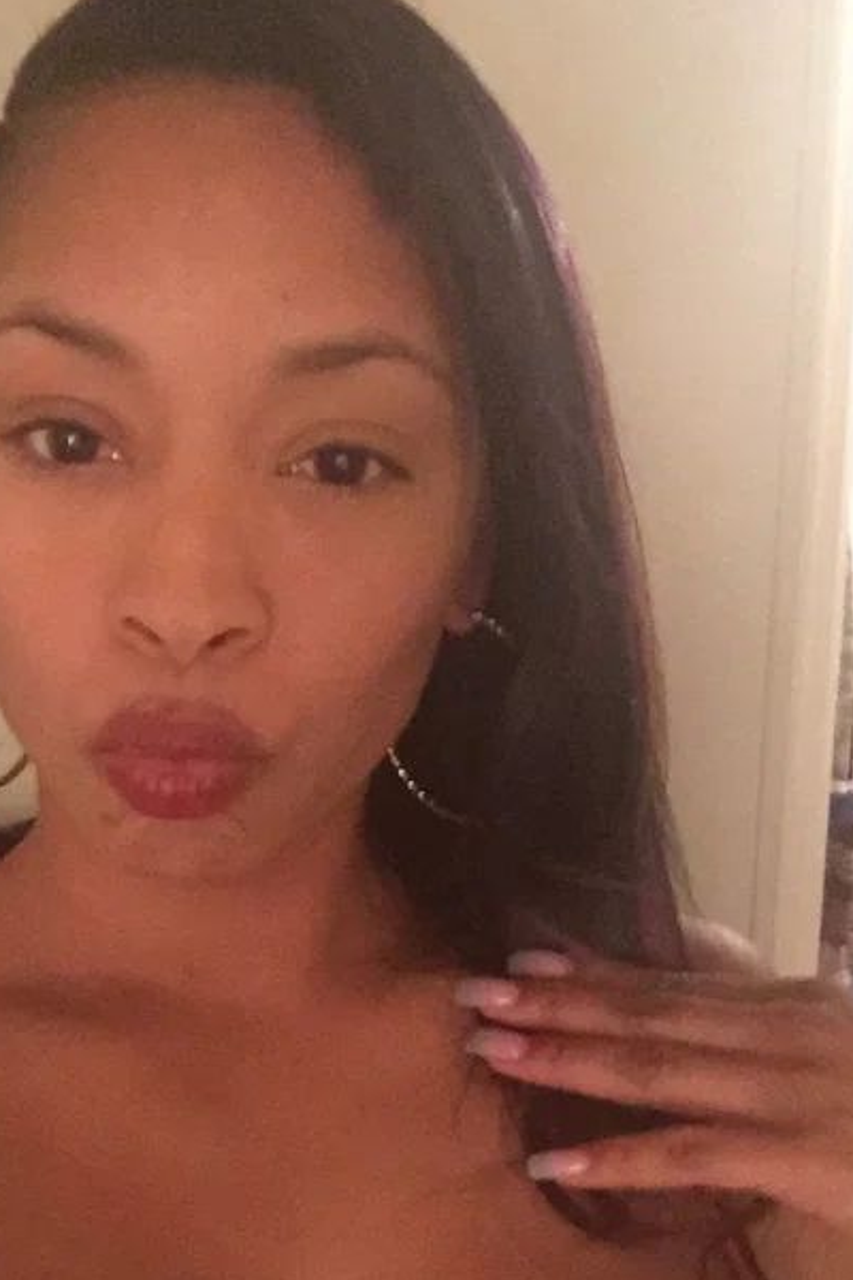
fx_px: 1528
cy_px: 811
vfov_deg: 45.0
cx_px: 305
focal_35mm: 43
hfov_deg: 31.0
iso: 640
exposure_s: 1/15
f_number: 2.2
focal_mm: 2.65
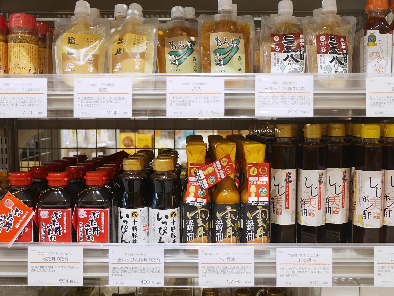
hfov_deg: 49.0
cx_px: 197
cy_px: 148
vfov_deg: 37.7
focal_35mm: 38
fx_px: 433
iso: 250
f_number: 2.8
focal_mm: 19
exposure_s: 1/60
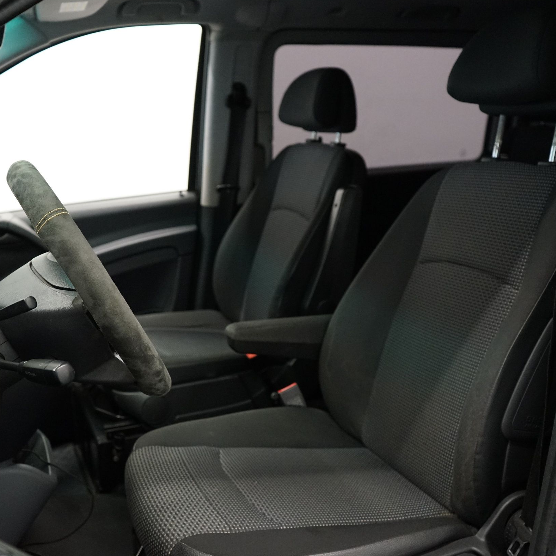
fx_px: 709
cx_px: 247
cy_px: 279
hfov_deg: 42.8
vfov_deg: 42.8
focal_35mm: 39
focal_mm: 30
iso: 4000
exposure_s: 1/160
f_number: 3.5
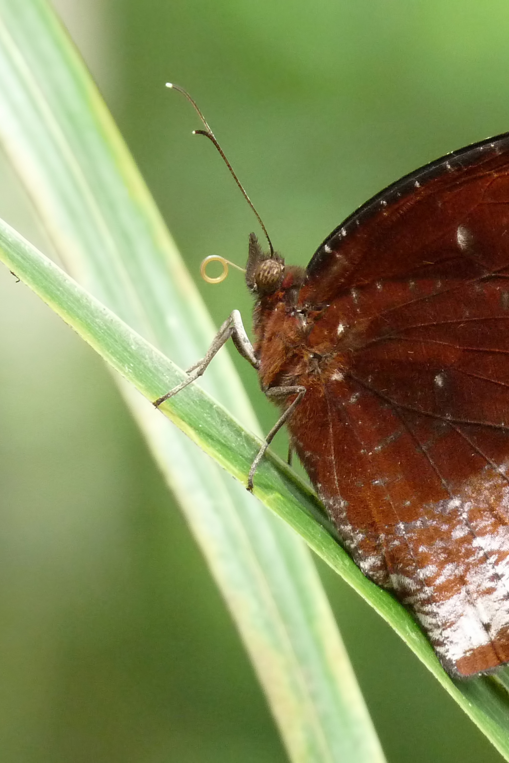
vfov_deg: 2.1
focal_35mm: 961
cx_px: 464
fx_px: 20380
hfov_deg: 1.4
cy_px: 382
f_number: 5.6
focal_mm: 86.4
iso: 400
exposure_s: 1/125
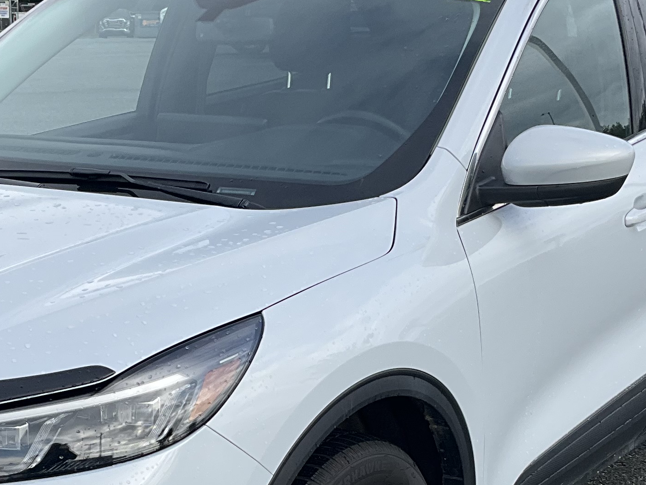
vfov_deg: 17.6
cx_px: 244
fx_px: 1549
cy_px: 397
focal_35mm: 83
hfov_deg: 23.5
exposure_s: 1/1055
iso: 25
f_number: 1.8
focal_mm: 3
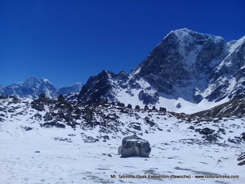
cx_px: 122
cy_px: 92
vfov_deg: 45.4
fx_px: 219
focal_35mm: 31
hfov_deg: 58.4
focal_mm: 3.3
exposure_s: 1/5747
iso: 50
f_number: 2.2
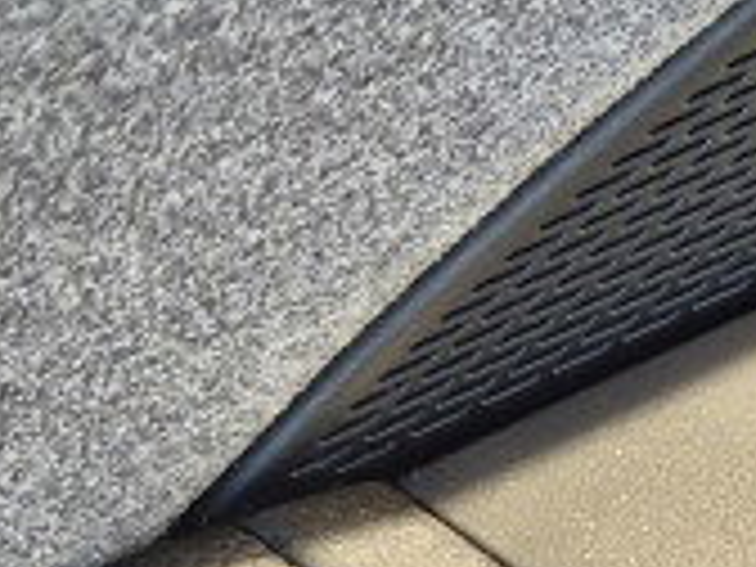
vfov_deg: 10.6
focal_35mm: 140
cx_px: 1400
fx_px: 3058
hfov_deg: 12.7
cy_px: 238
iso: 40
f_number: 1.8
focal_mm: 5.4
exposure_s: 1/180
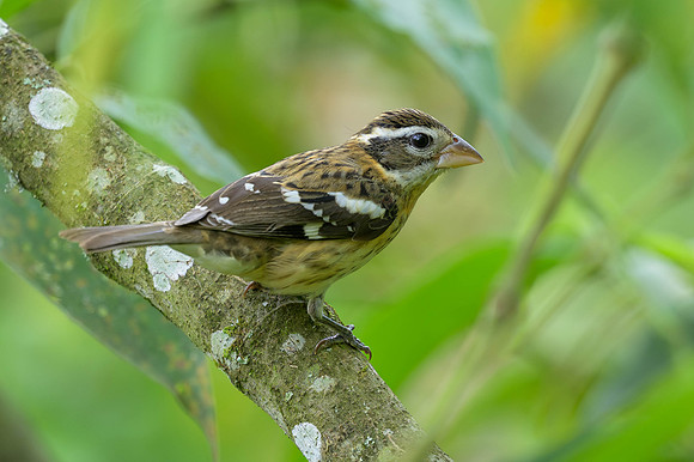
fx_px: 19713
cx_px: 443
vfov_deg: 1.3
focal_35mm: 1023
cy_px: 271
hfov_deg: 2.0
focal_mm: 400
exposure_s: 1/320
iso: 500
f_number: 2.8
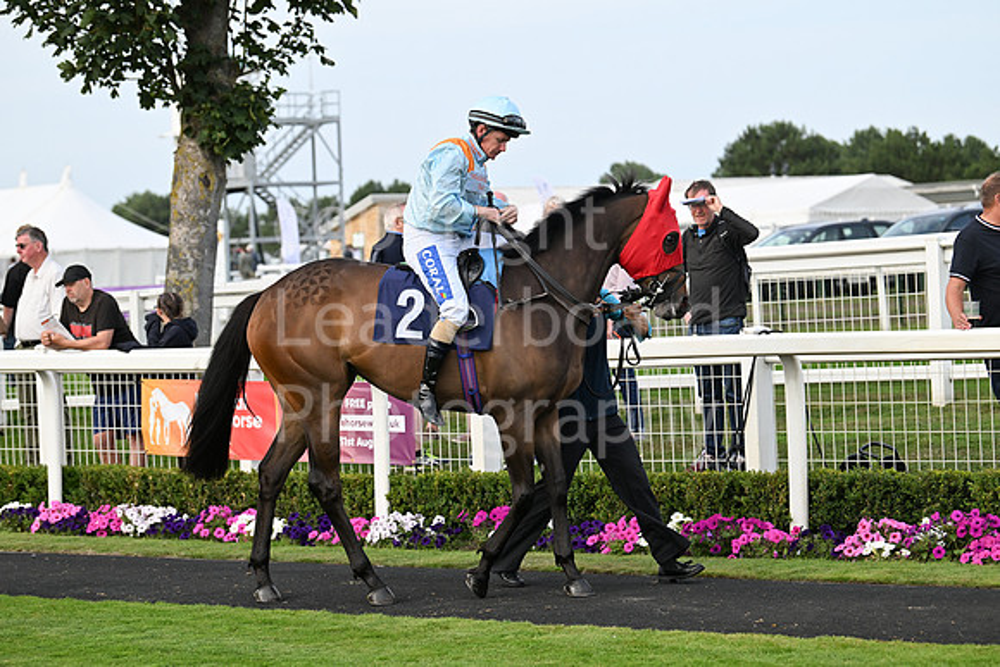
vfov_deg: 13.0
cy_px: 334
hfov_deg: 19.5
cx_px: 500
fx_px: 2917
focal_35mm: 105
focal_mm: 105
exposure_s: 1/2500
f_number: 4.5
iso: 1000
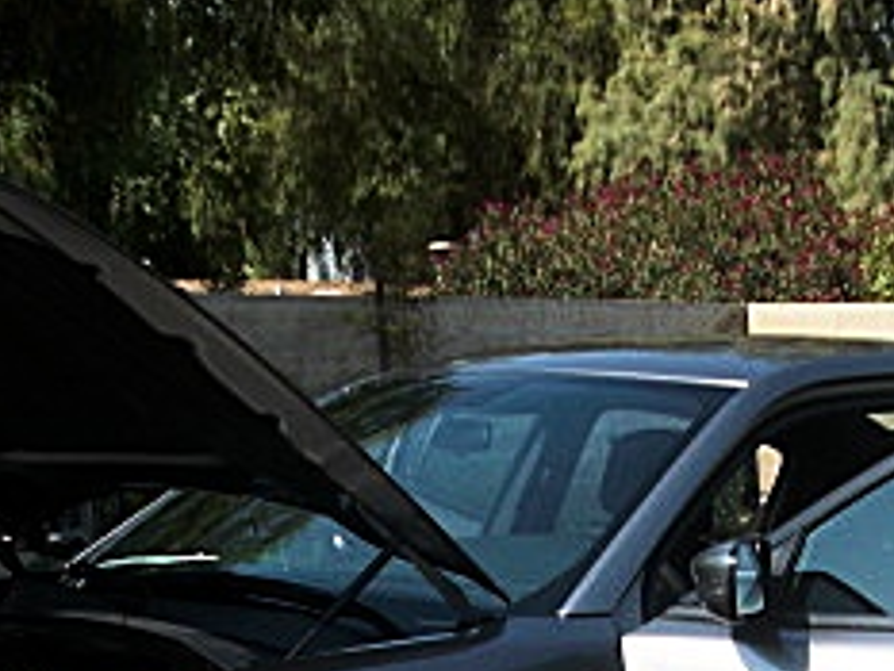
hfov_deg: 19.8
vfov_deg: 14.3
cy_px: 909
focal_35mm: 99
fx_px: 2558
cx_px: 545
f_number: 2.8
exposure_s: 1/500
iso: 50
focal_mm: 6.3
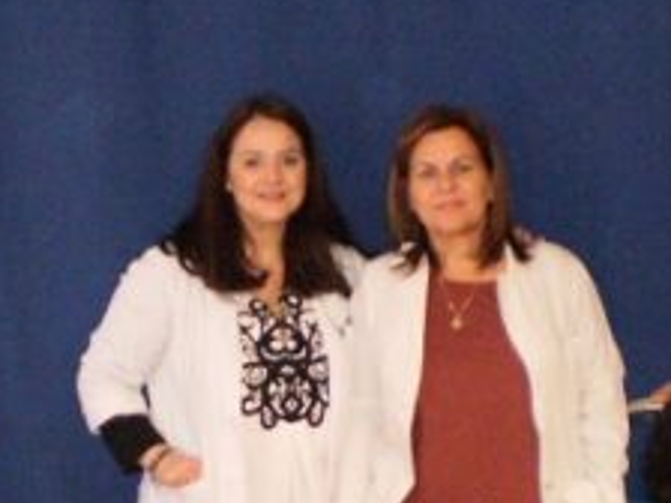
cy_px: 524
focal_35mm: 112
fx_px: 2171
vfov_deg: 13.0
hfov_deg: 17.5
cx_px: 246
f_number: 3.1
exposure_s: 1/30
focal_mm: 6.3
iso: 400
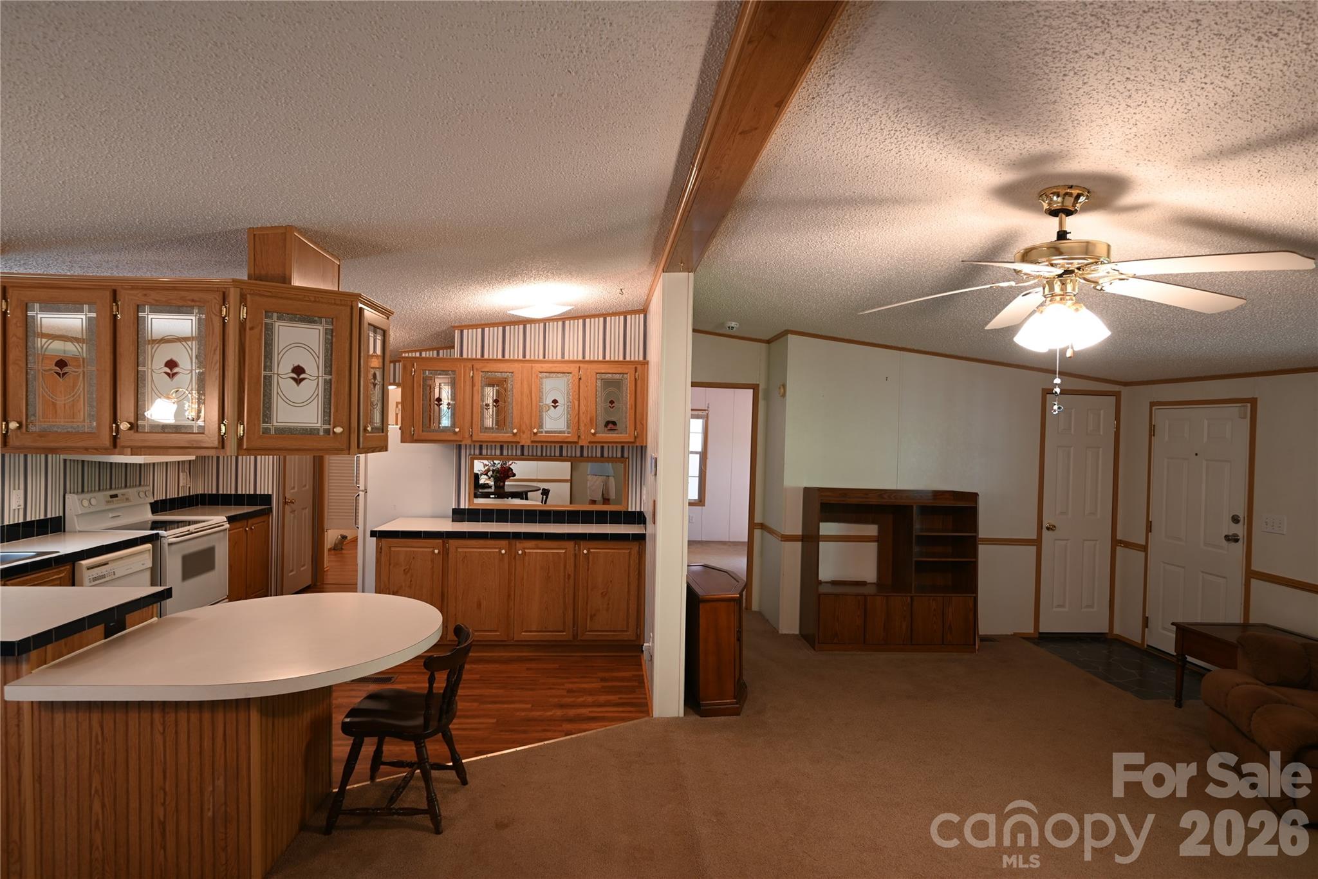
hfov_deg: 86.9
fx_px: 696
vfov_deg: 64.6
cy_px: 440
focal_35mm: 19
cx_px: 659
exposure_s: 1/4
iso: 100
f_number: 4
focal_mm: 19
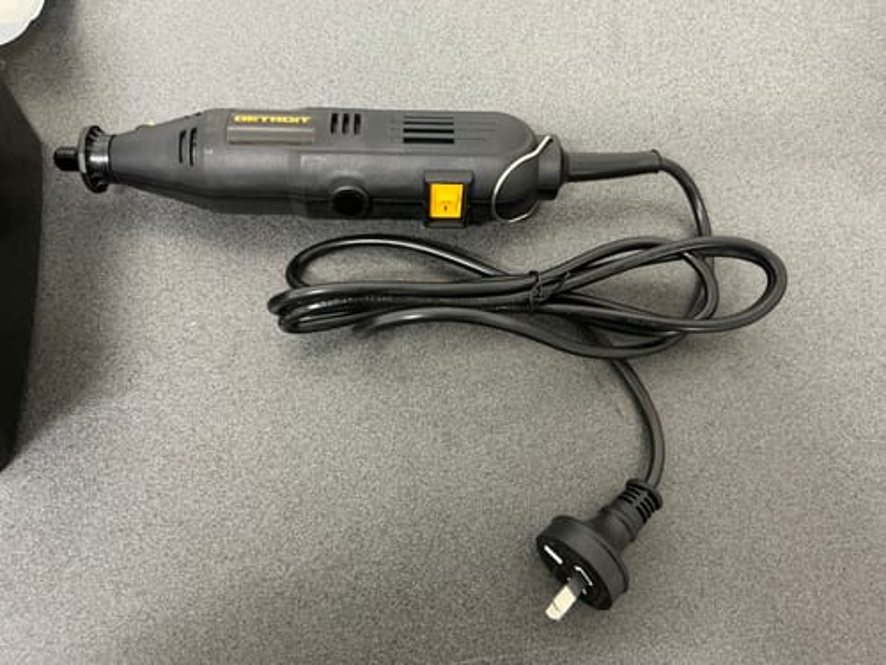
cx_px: 443
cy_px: 332
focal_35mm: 28
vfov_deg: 49.7
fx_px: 717
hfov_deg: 63.4
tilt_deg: -70.7
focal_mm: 3
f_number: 1.8
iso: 200
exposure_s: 1/33
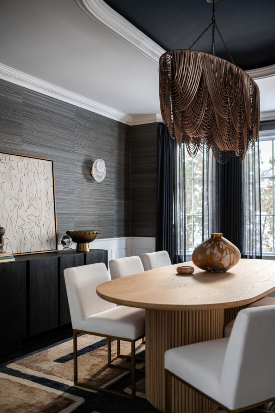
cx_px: 138
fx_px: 390
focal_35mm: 34
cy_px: 206
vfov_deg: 55.8
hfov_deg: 38.8
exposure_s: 1/60
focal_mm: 34
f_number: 2.8
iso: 400
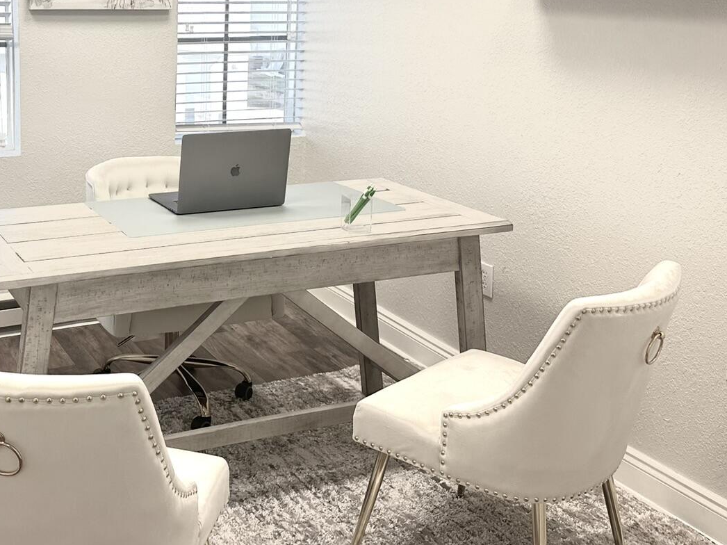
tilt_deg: -10.2
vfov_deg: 30.4
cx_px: 172
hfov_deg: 39.2
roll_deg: +0.2
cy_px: 147
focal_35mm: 47
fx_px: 987
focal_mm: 6.86
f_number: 1.78
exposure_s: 1/166
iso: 80
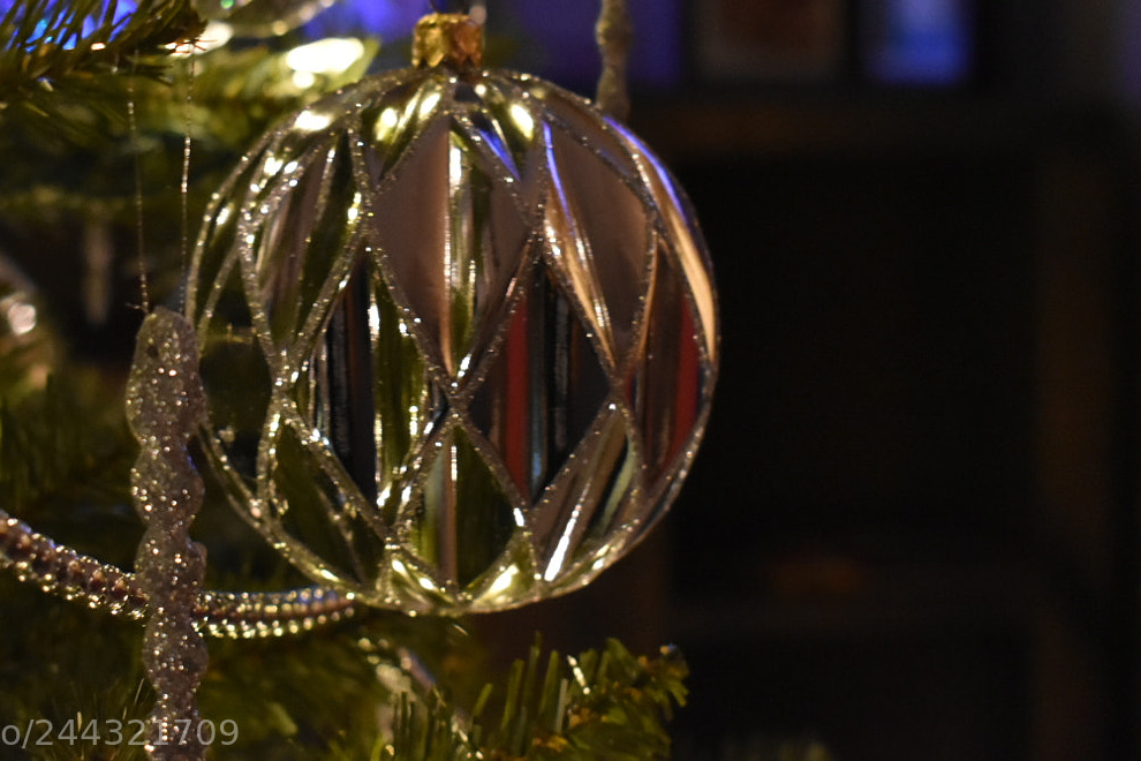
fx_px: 3074
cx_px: 558
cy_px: 208
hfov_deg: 21.0
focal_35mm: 97
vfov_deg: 14.1
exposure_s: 1/15
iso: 3200
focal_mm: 40
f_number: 5
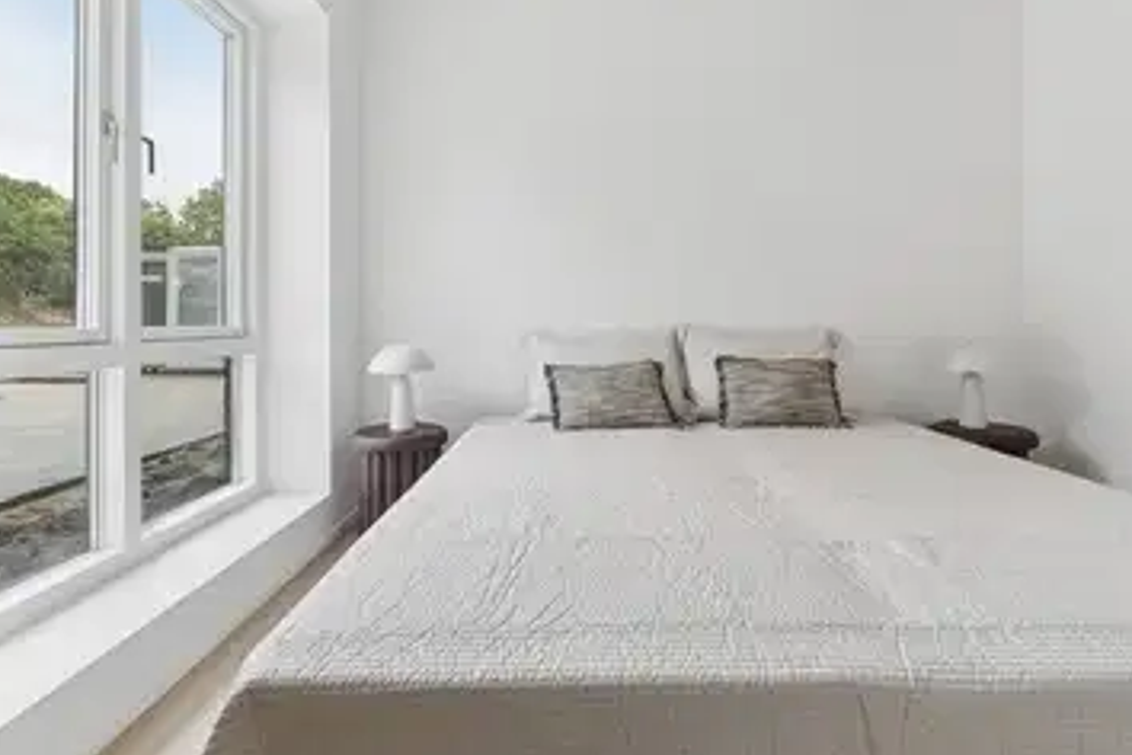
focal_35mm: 20
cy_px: 310
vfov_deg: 62.5
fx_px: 616
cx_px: 556
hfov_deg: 85.1
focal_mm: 11
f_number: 8
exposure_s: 1/13
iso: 320
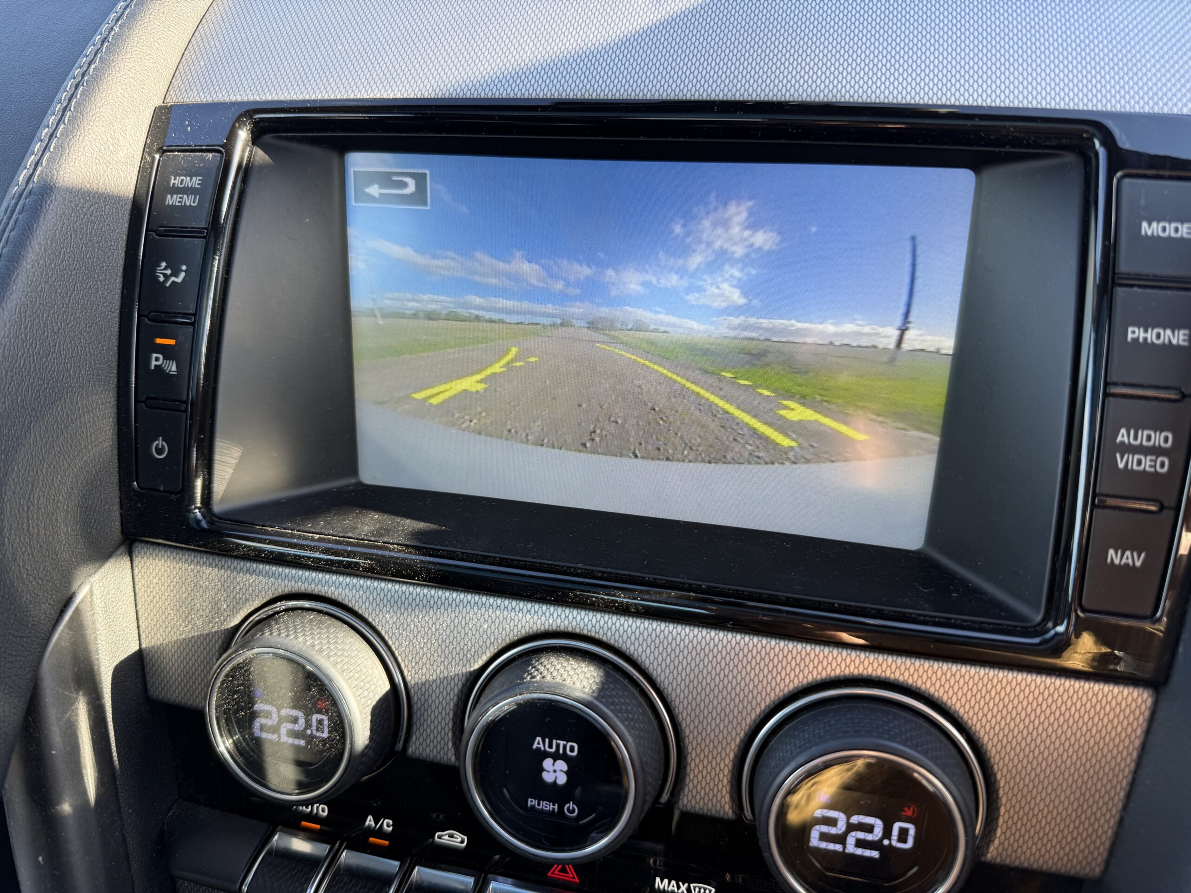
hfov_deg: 71.6
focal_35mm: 24
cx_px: 596
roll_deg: +4.8
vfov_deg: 56.8
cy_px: 446
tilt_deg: -33.1
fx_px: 826
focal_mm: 6.76
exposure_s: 1/121
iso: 64
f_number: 1.78
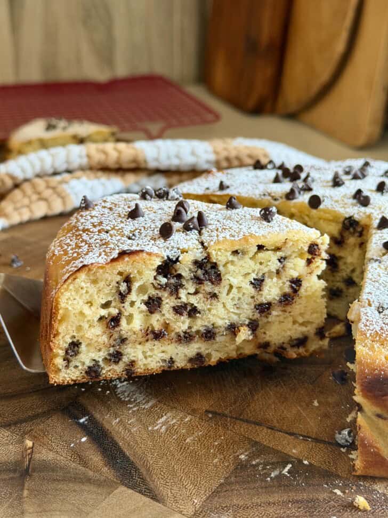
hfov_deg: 30.3
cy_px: 259
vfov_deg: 39.7
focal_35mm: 48
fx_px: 718
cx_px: 194
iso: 125
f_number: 1.8
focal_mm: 6.8
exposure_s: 1/60
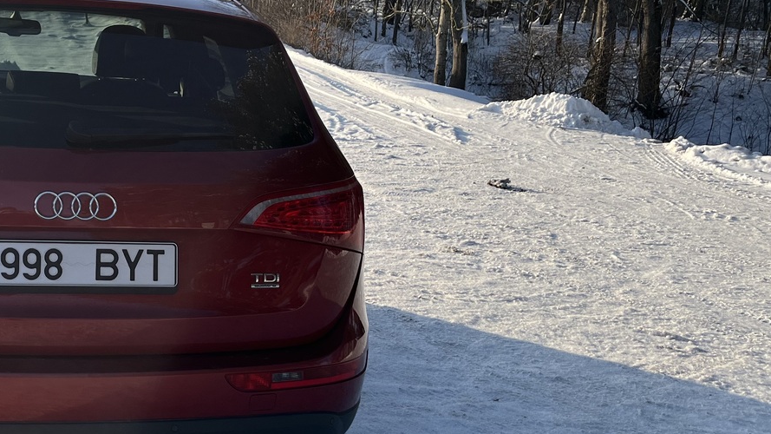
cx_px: 105
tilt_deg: -13.1
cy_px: 214
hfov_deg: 38.3
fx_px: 1043
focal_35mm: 51
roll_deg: -2.1
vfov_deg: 23.5
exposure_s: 1/3413
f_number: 1.6
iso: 50
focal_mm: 5.1
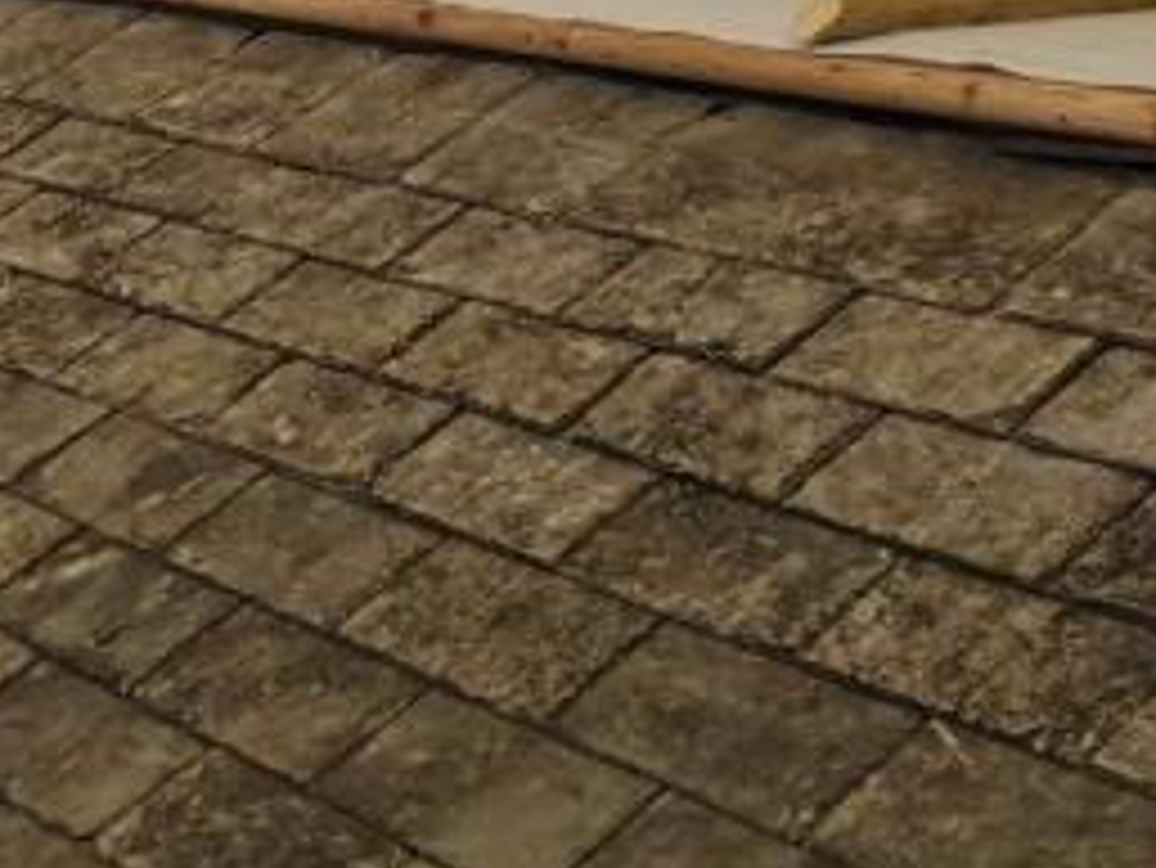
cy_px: -328
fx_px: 2806
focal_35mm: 84
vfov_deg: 16.4
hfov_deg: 21.0
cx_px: -373
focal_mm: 5.58
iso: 50
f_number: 1.8
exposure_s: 1/977
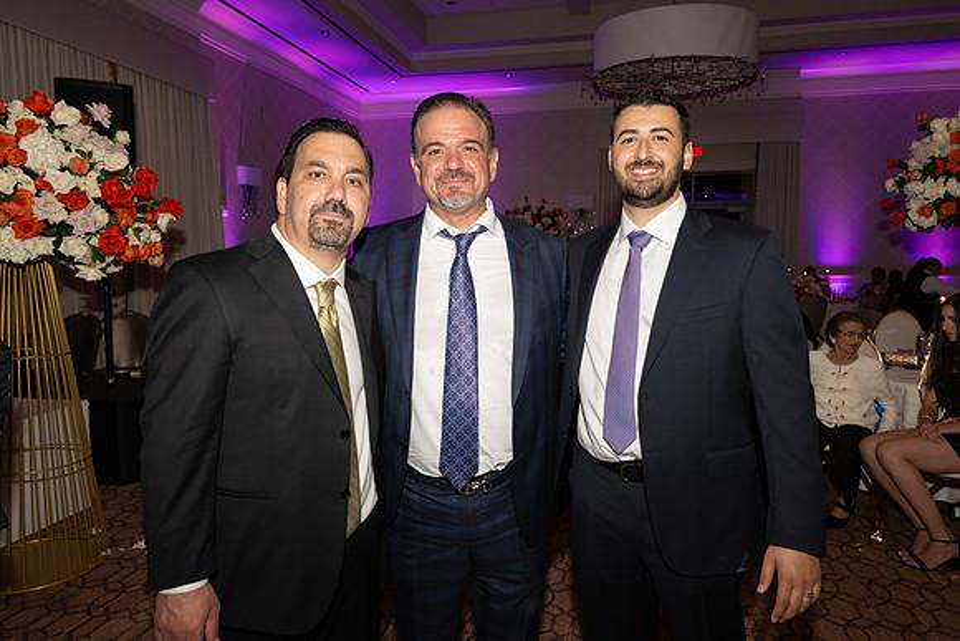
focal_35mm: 24
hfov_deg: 73.7
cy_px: 320
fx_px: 640
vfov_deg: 53.2
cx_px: 480
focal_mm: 24
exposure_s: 1/100
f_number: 5.6
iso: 800
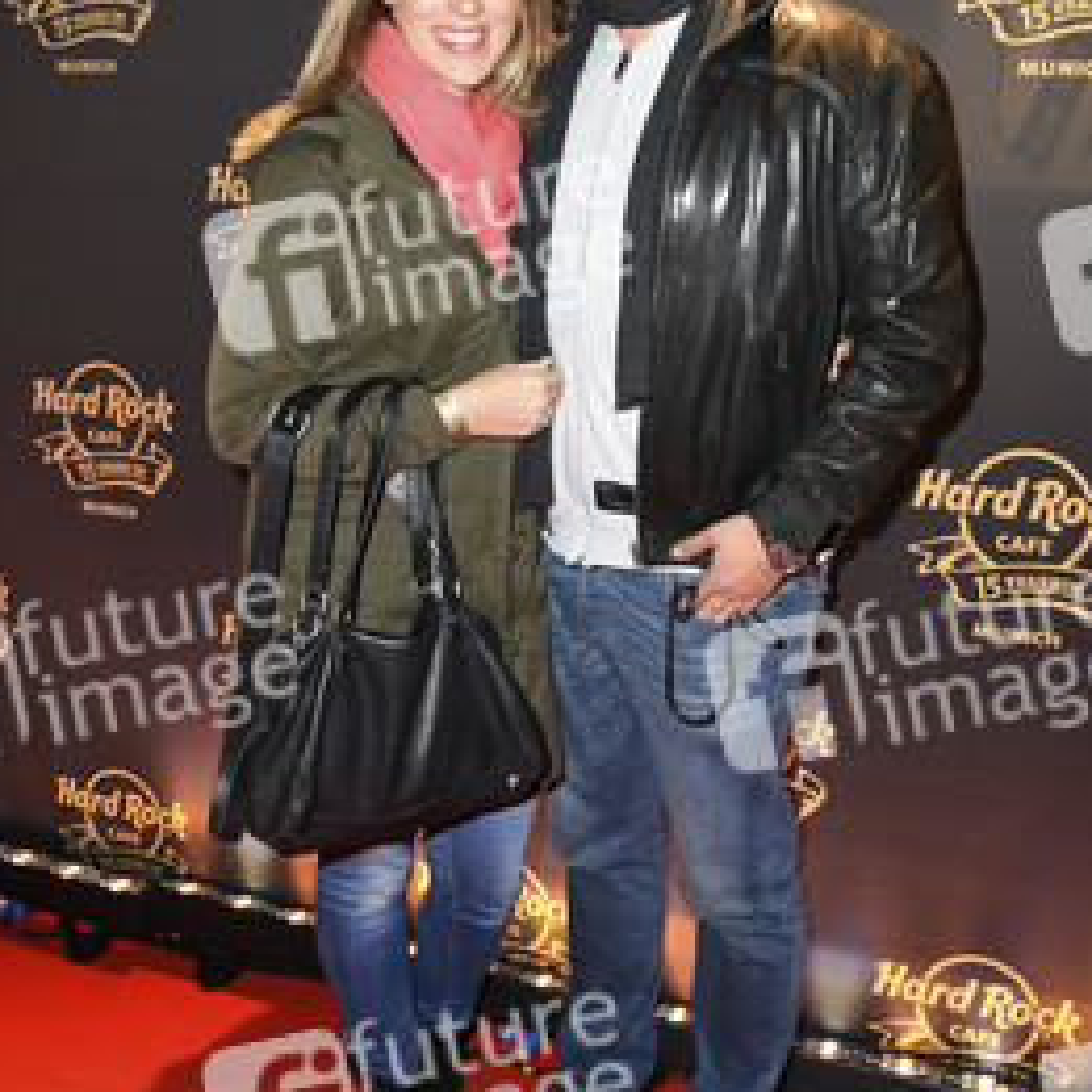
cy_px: 464
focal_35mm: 43
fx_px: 1535
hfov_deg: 39.2
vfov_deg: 39.1
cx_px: 540
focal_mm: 22
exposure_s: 1/160
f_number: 4.5
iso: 1000
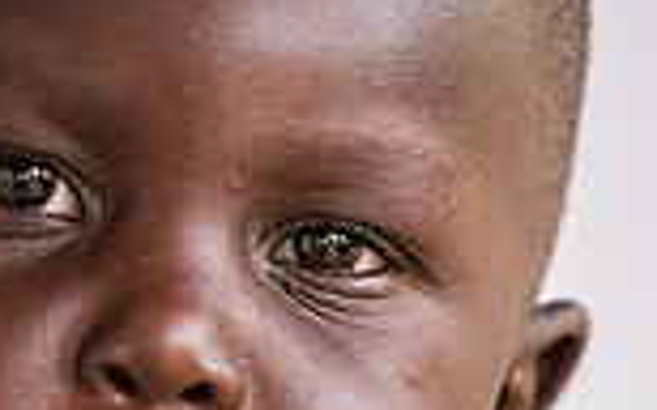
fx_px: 10682
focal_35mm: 597
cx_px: 175
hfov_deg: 3.5
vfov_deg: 2.2
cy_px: 739
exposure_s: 1/200
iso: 500
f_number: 4
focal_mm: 200
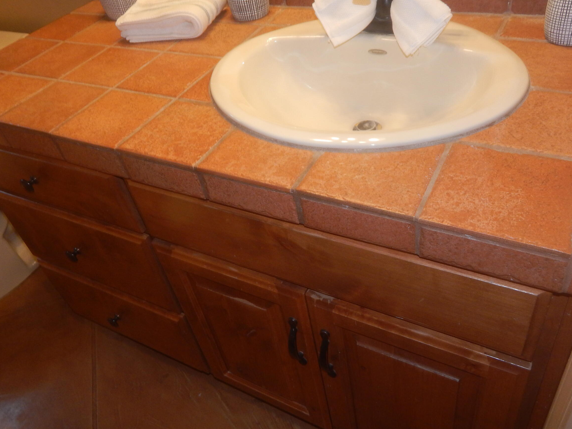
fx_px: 496
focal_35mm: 30
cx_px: 280
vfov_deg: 46.7
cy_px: 186
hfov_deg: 60.0
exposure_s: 1/30
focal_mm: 4
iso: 200
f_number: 3
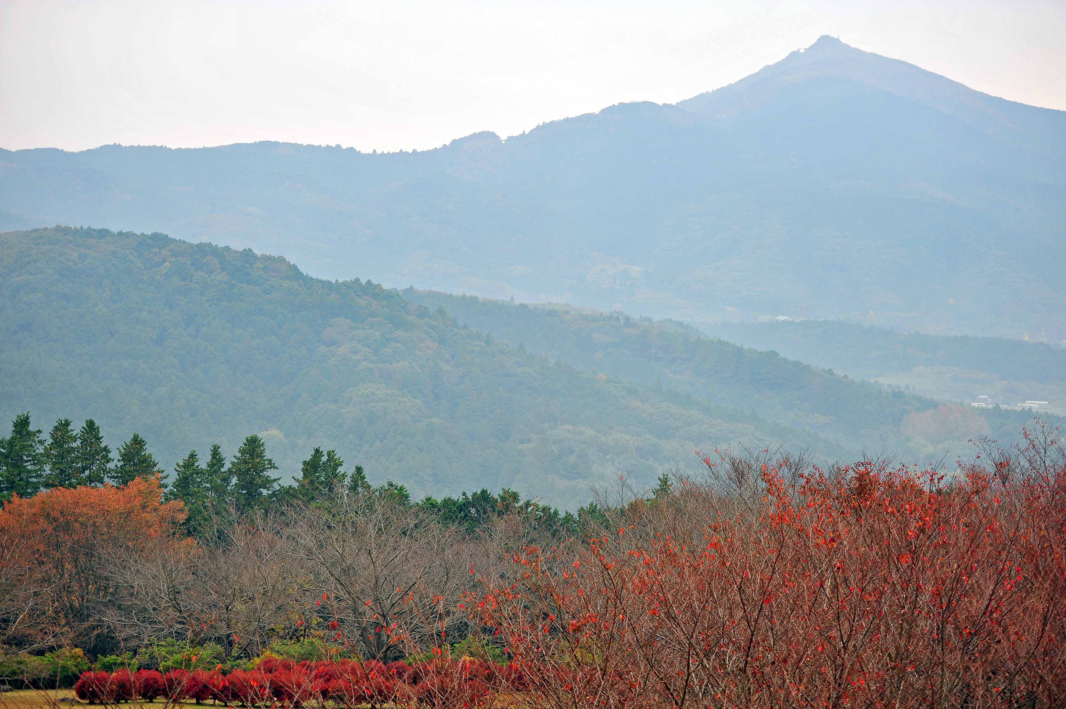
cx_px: 533
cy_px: 354
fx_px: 2071
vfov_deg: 19.4
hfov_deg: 28.9
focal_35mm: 70
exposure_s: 1/250
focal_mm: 70
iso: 400
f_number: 2.8
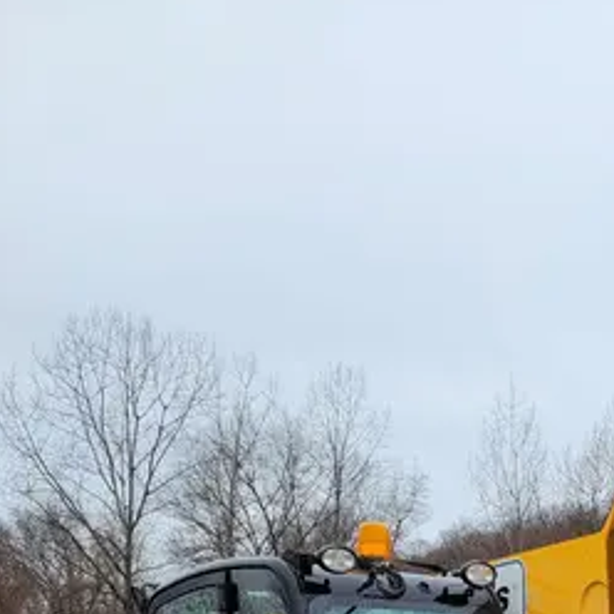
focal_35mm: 68
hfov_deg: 24.5
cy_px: 893
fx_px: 1365
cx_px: 569
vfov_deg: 21.7
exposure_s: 1/194
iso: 40
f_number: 1.8
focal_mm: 5.4
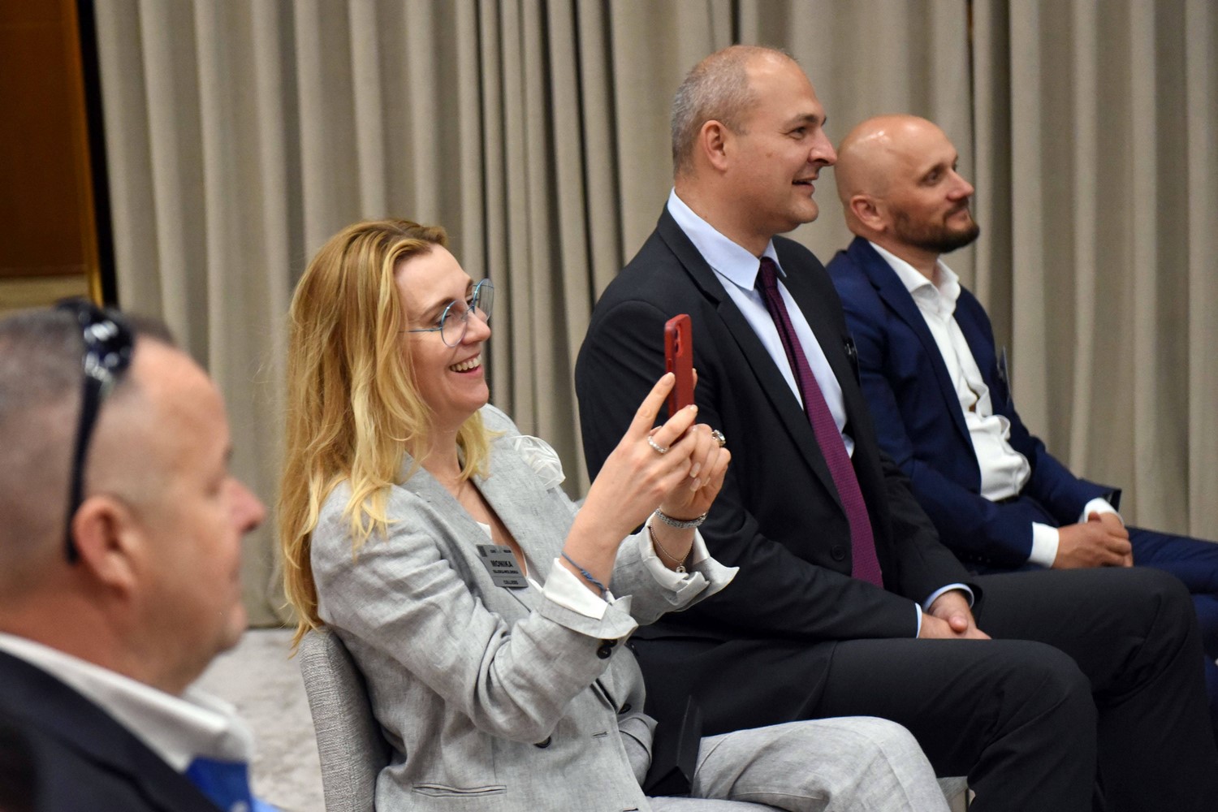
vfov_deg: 19.5
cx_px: 609
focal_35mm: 70
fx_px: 2368
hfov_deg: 28.8
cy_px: 406
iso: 6400
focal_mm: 70
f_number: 4
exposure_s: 1/180
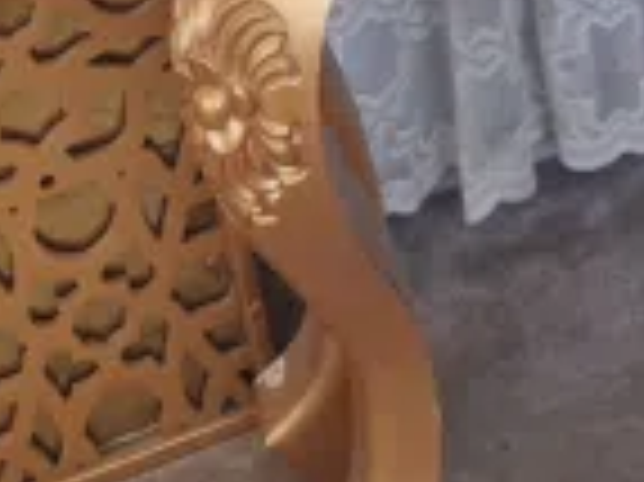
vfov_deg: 13.0
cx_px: 576
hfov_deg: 18.8
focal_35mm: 103
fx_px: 1915
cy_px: -378
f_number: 1.8
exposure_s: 1/120
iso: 80
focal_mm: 5.54
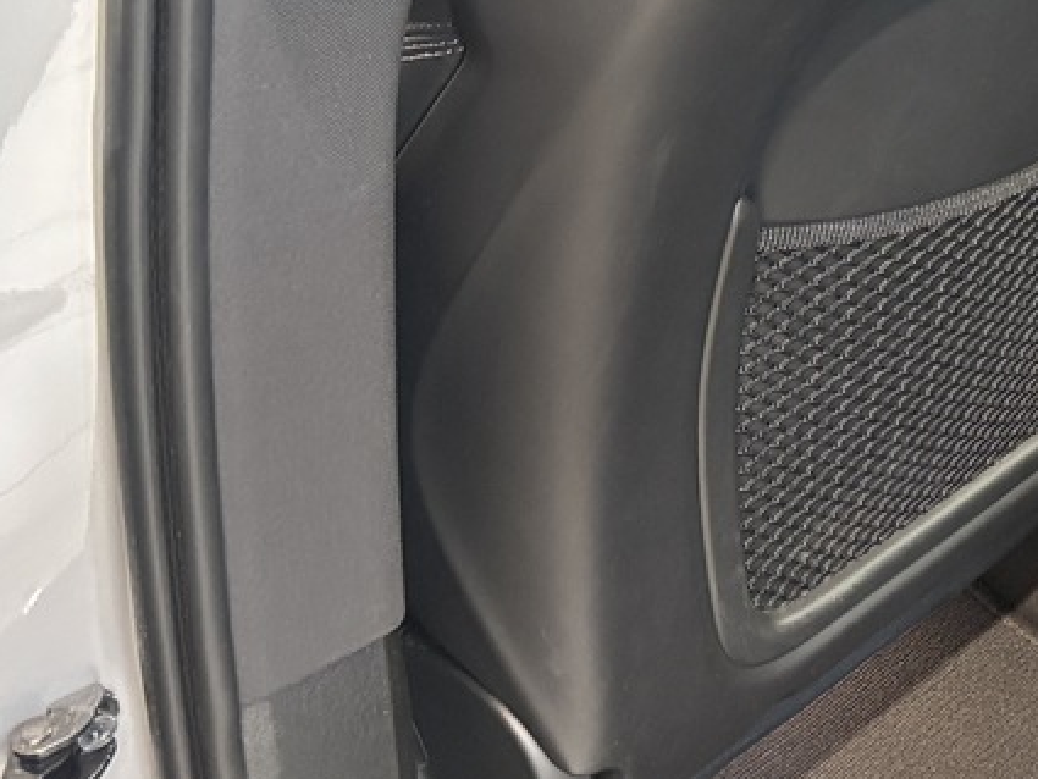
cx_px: 1517
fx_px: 2640
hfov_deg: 19.6
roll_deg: +0.0
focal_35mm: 88
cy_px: -56
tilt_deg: -27.0
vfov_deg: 16.3
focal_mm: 5.96
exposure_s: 1/33
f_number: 1.6
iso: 640
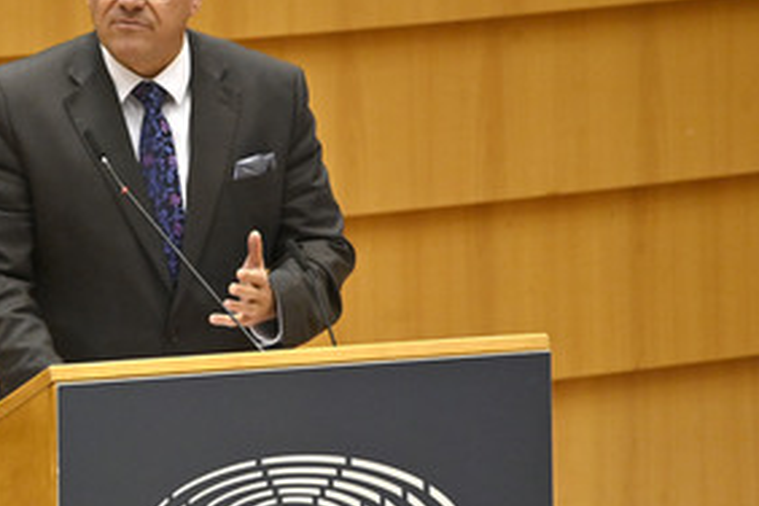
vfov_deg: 1.4
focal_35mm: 960
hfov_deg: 2.1
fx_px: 20238
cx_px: 163
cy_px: 242
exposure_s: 1/640
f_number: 6.3
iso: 5000
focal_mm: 600
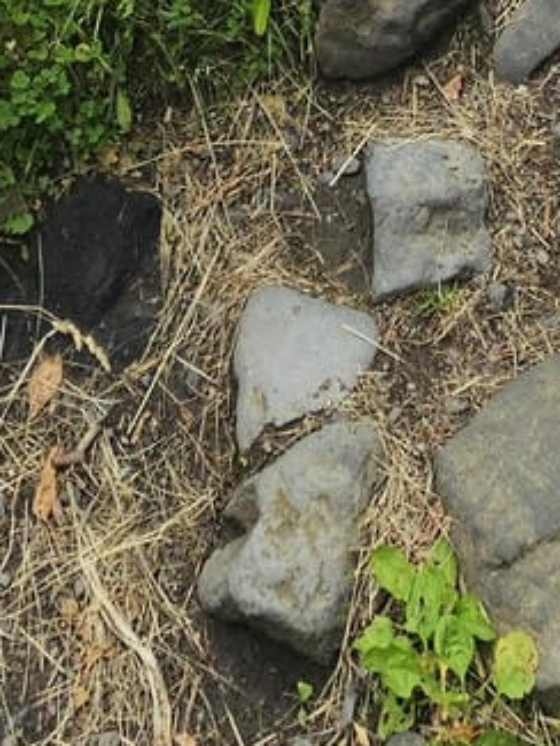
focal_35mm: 64
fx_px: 1380
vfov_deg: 17.3
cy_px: -868
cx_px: 209
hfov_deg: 22.9
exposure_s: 1/838
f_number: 2.2
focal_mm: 2.2
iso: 50
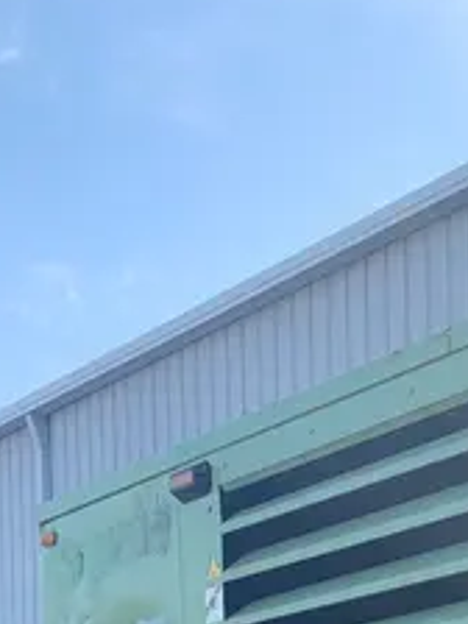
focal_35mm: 85
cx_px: 694
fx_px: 1532
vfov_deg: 19.9
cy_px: 935
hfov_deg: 16.0
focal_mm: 4.25
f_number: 1.8
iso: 25
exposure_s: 1/660
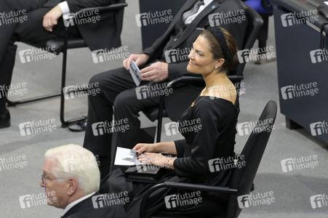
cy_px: 109
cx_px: 164
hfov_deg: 7.6
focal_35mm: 270
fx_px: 2458
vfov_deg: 5.1
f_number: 5.6
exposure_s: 1/320
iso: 10000
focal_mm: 270
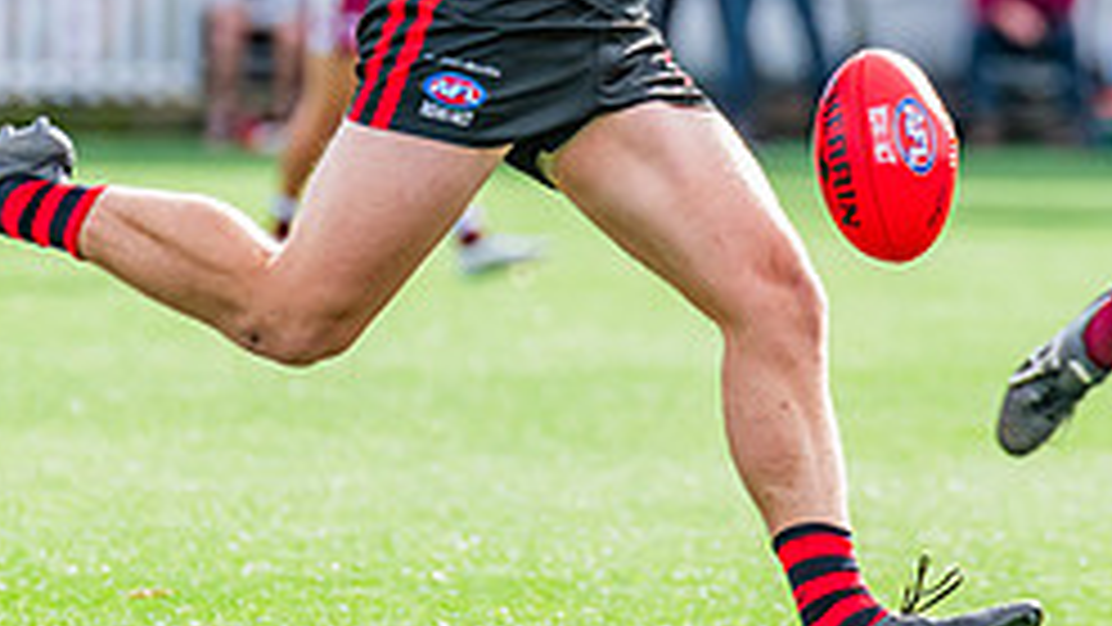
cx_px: 768
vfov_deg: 1.3
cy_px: 0
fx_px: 28015
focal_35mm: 950
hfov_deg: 2.3
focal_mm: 330
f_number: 5.6
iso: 800
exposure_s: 1/1250
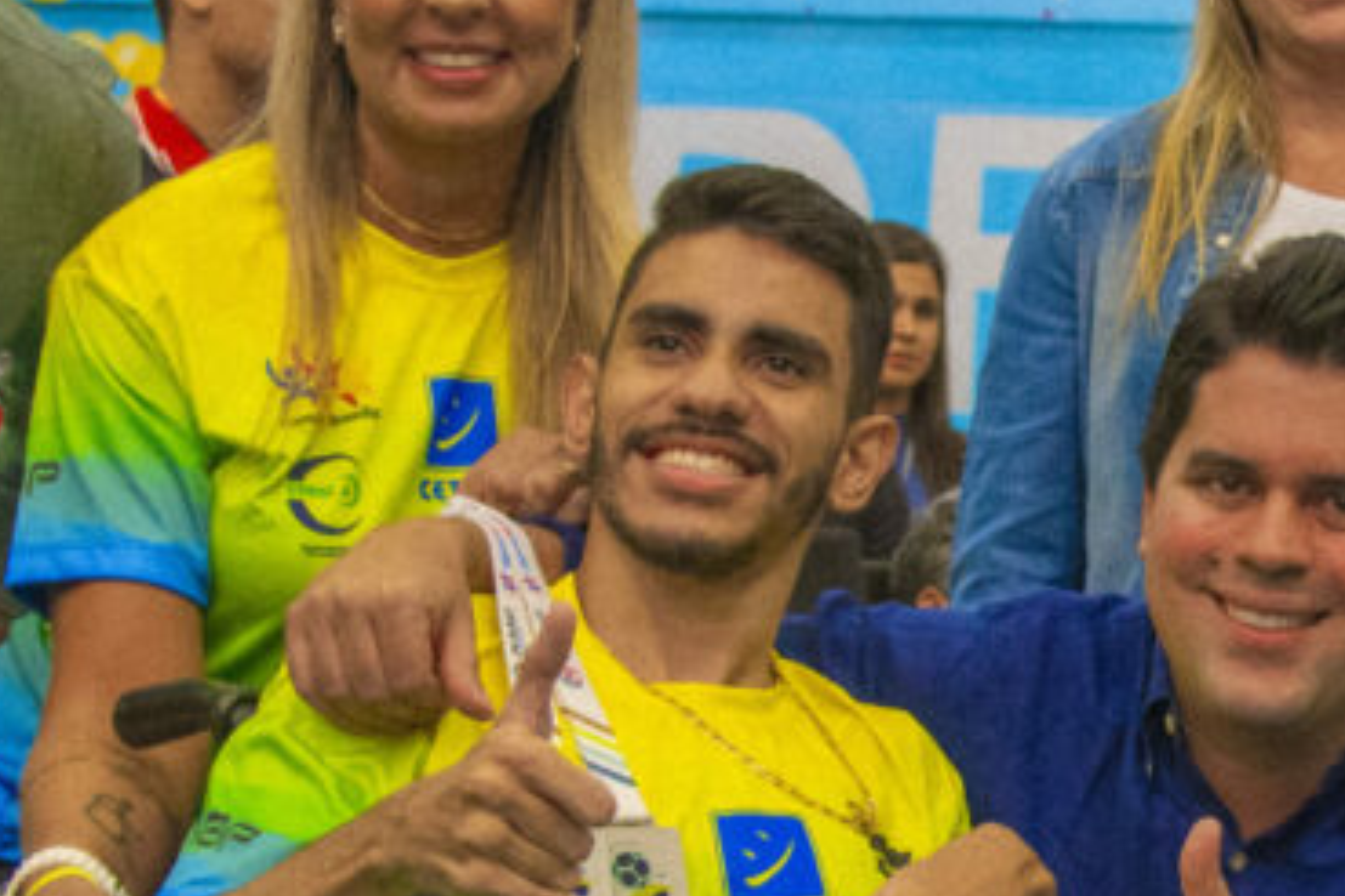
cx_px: 1170
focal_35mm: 100
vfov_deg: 13.7
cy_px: 552
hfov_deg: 20.1
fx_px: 3736
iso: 2500
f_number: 4
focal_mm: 24
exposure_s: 1/160
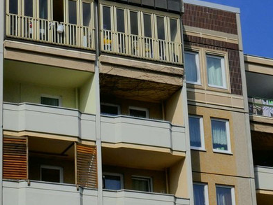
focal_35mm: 115
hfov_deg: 17.1
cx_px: 149
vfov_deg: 12.8
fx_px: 907
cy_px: 162
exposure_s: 1/1300
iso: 500
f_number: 8
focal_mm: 14.3
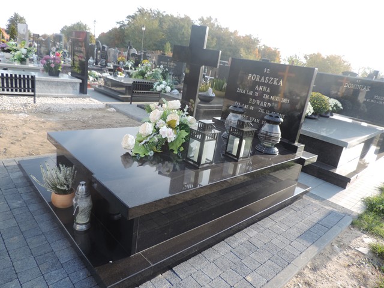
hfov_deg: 71.6
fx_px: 266
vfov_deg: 56.8
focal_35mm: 24
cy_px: 144
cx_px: 192
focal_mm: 4.3
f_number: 3
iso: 80
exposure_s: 1/200
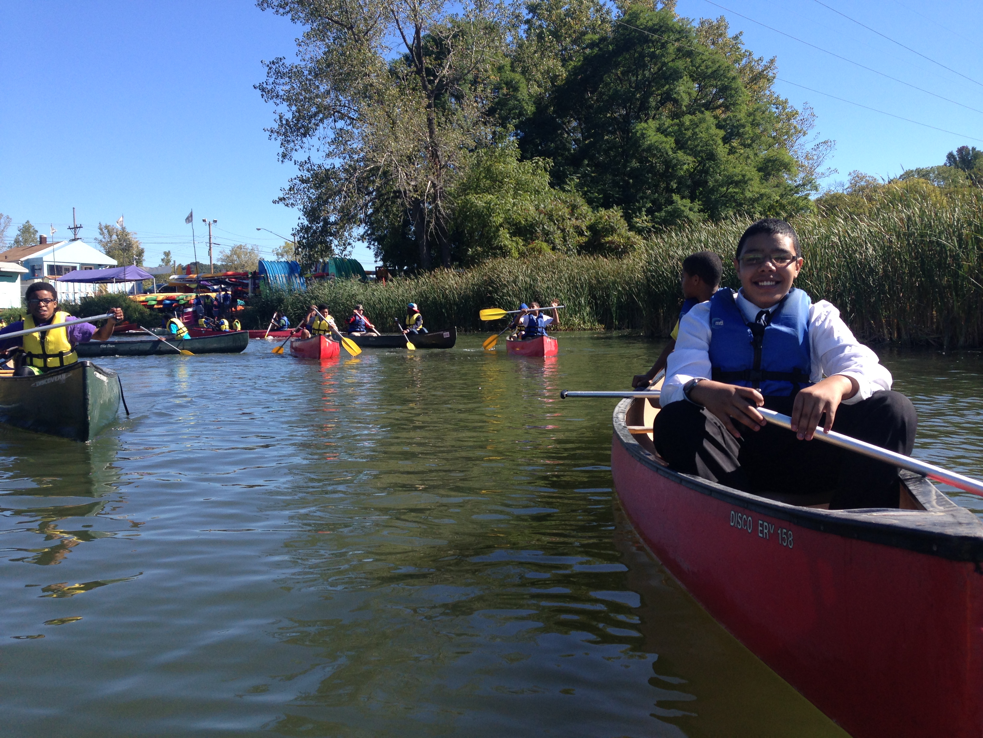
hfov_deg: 55.4
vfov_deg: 42.9
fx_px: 937
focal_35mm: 33
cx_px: 492
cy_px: 369
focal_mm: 4.12
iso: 50
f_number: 2.4
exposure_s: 1/847
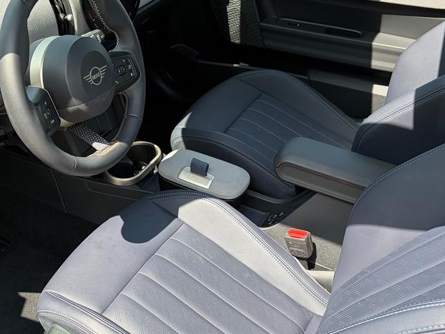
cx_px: 134
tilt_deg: -37.2
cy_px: 189
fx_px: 604
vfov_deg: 30.8
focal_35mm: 47
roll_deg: -3.9
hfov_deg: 39.7
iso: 50
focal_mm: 5.96
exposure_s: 1/535
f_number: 1.6
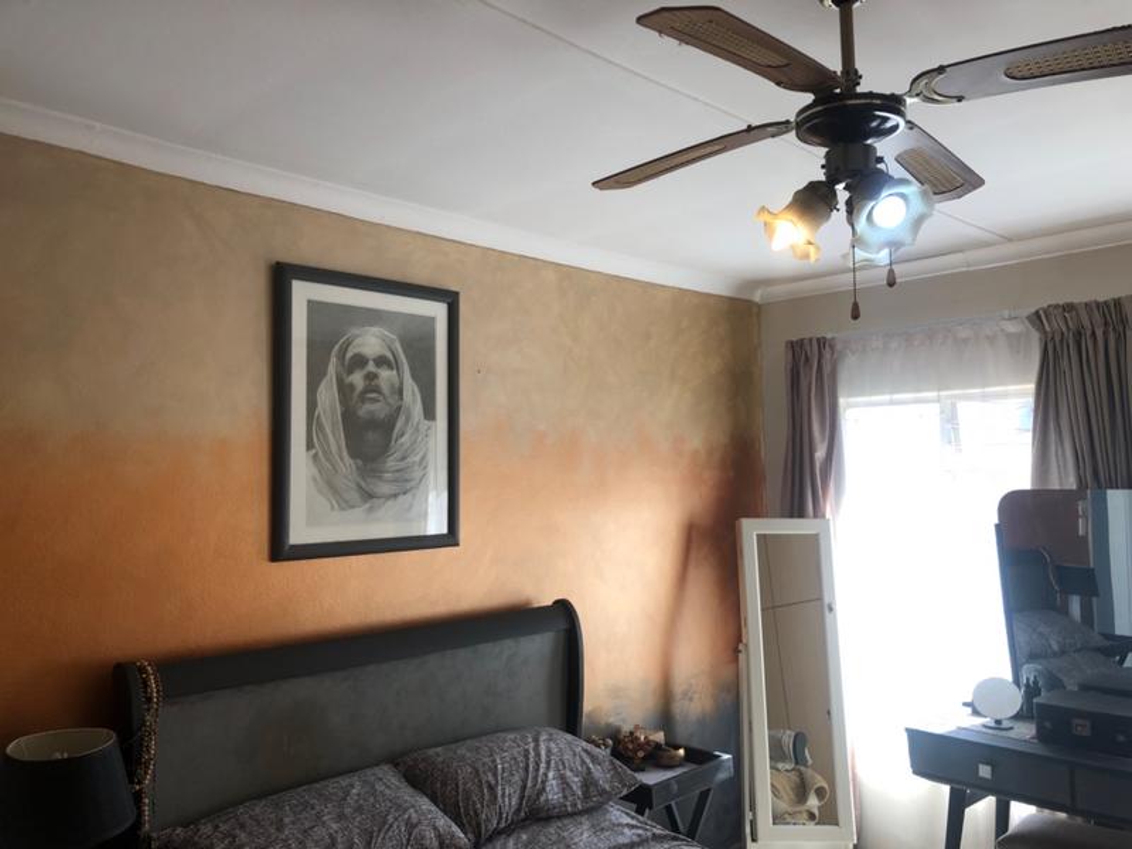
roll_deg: +0.4
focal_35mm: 28
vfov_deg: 49.7
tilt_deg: +4.9
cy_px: 424
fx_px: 916
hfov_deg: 63.4
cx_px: 566
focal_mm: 4
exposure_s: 1/100
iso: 32
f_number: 1.8
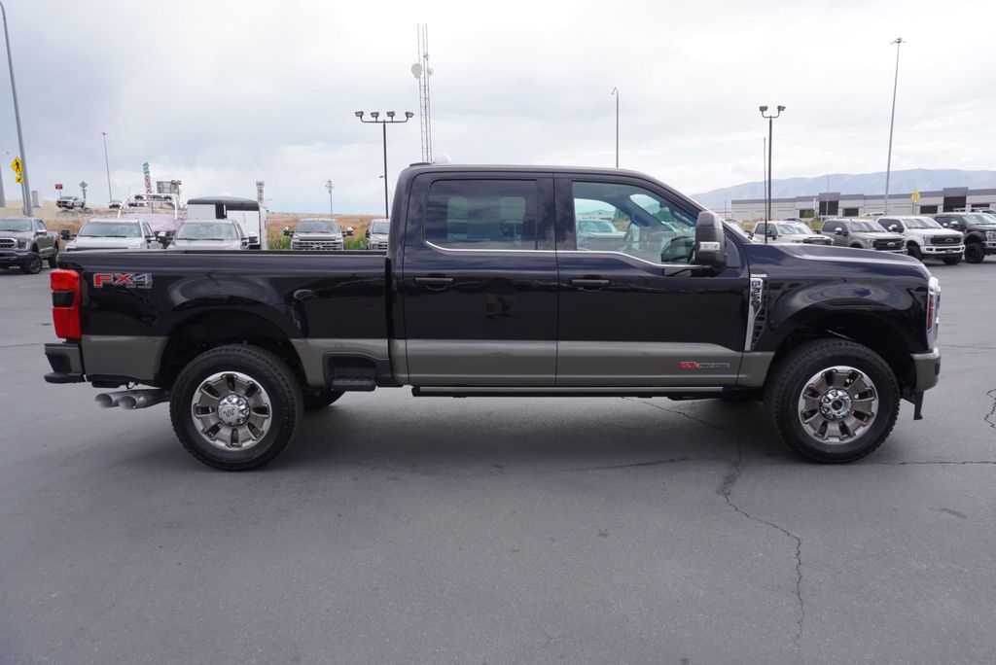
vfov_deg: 53.2
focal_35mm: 24
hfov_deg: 73.7
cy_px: 332
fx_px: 664
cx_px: 498
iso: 100
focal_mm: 16
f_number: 7.1
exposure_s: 1/200
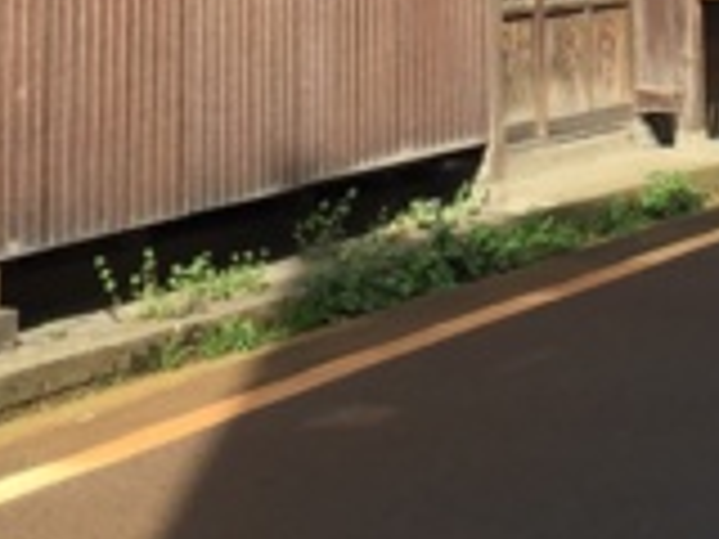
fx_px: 2264
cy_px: -427
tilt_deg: +6.8
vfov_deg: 12.4
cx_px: 723
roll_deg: +1.8
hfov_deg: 17.6
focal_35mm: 109
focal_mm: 4.15
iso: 32
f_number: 2.2
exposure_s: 1/879
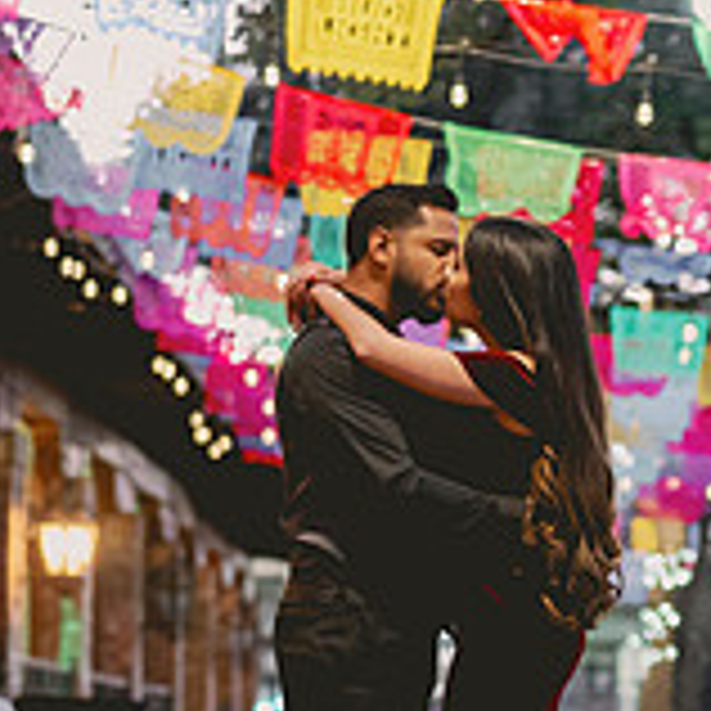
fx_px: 4090
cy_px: 554
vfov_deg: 9.9
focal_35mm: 176
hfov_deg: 9.9
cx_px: 447
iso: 3200
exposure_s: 1/160
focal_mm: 50
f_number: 2
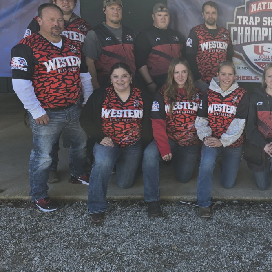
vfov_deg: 42.6
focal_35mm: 39
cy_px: 109
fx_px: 347
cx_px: 256
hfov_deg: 39.1
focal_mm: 6.3
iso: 12
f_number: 1.7
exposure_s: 1/316
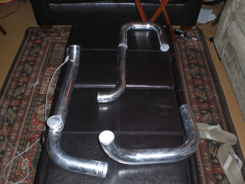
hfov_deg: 49.0
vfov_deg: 37.7
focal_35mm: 38
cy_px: 92
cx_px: 122
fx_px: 269
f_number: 3.1
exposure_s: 1/60
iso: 200
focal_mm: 6.3
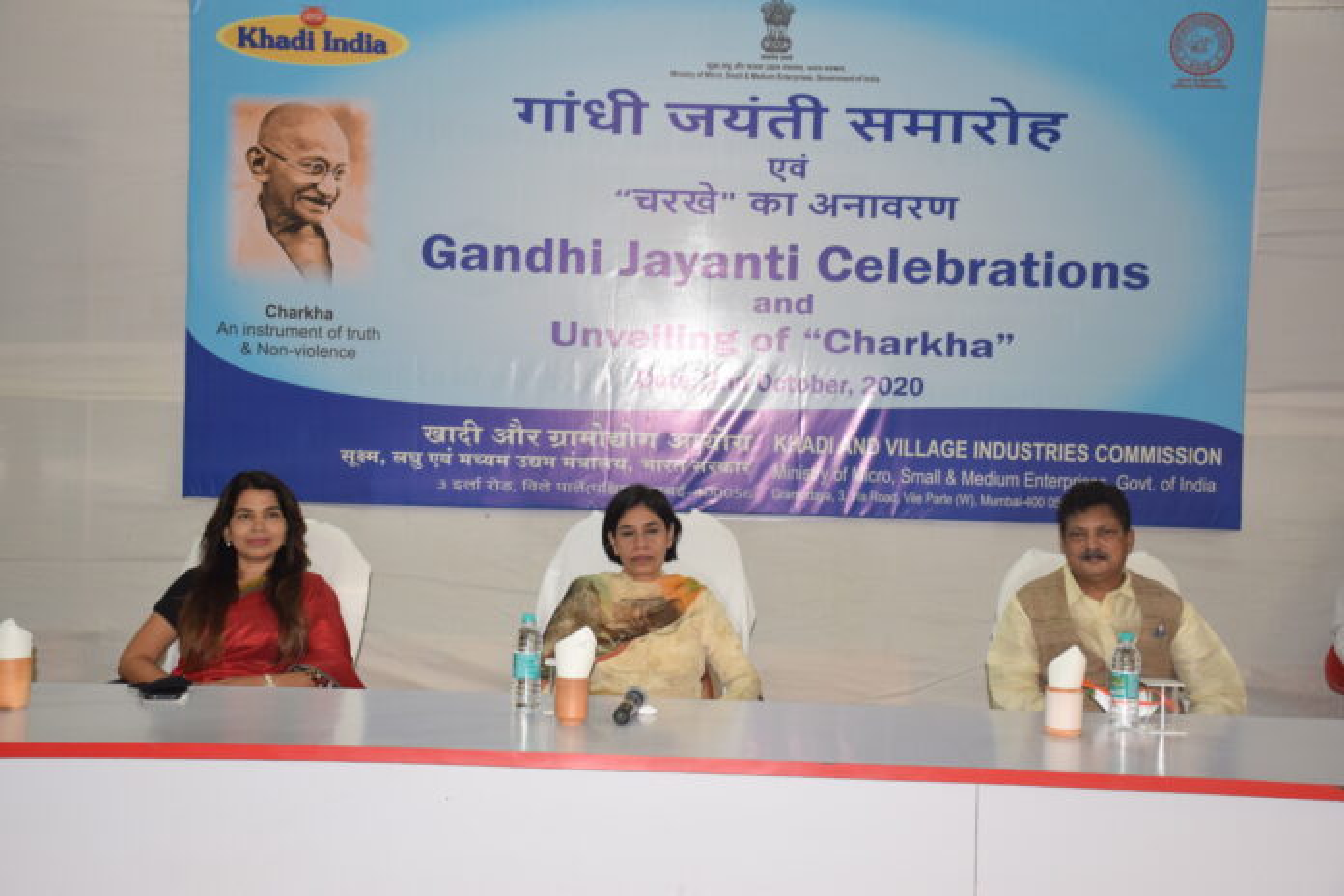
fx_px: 1792
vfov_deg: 28.1
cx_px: 672
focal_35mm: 48
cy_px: 448
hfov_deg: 41.1
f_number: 5.6
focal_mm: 32
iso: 800
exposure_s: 1/100
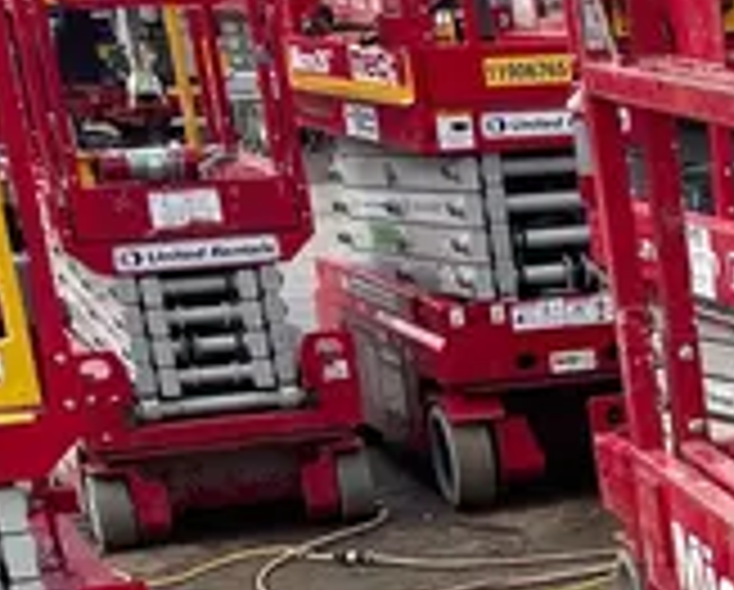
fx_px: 2481
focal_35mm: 114
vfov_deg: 12.5
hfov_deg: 15.4
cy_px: 1020
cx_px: 1135
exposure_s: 1/1062
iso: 32
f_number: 1.6
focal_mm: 4.2
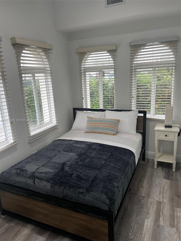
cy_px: 120
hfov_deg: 53.1
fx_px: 181
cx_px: 90
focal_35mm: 26
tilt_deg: -13.1
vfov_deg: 67.3
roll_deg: +3.7
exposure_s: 1/120
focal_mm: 5.7
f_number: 1.5
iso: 80
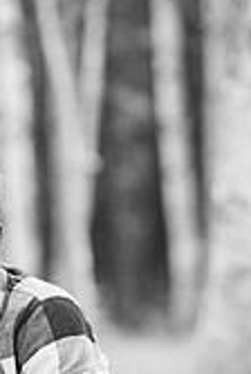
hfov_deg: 3.4
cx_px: -11
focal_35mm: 403
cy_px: 345
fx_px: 4197
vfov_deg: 5.1
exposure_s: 1/200
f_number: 3.2
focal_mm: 150
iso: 400
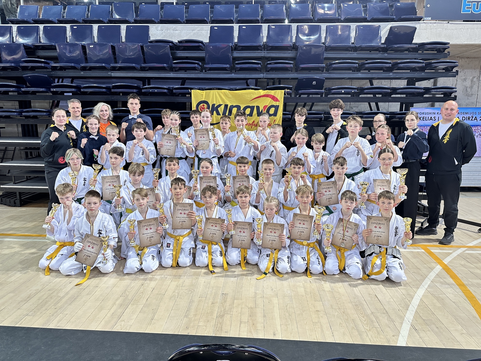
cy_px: 180
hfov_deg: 71.6
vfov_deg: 56.8
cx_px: 240
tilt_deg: -10.3
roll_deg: -0.7
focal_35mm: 24
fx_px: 333
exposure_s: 1/100
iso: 250
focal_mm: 6.86
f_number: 1.78
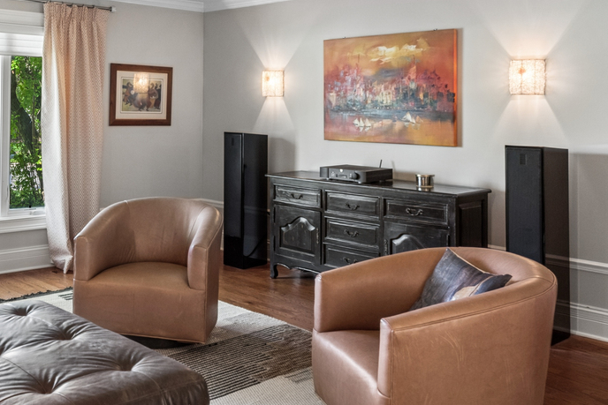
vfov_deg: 32.6
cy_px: 91
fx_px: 676
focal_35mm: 40
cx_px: 166
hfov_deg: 47.0
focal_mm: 17
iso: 200
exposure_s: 1/15
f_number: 8
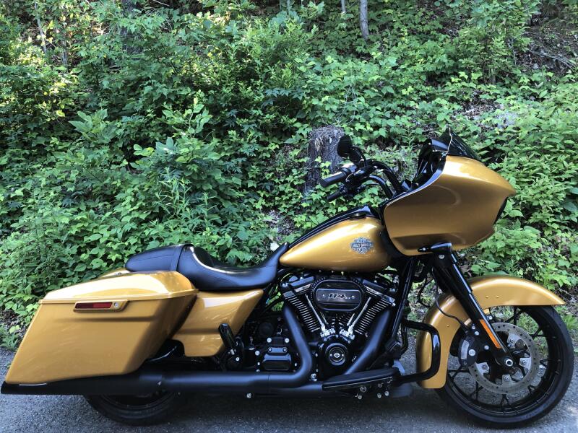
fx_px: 468
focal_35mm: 28
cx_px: 289
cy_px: 216
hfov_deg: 63.4
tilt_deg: -2.8
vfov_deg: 49.7
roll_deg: +2.6
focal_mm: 4
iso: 25
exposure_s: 1/40
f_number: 1.8
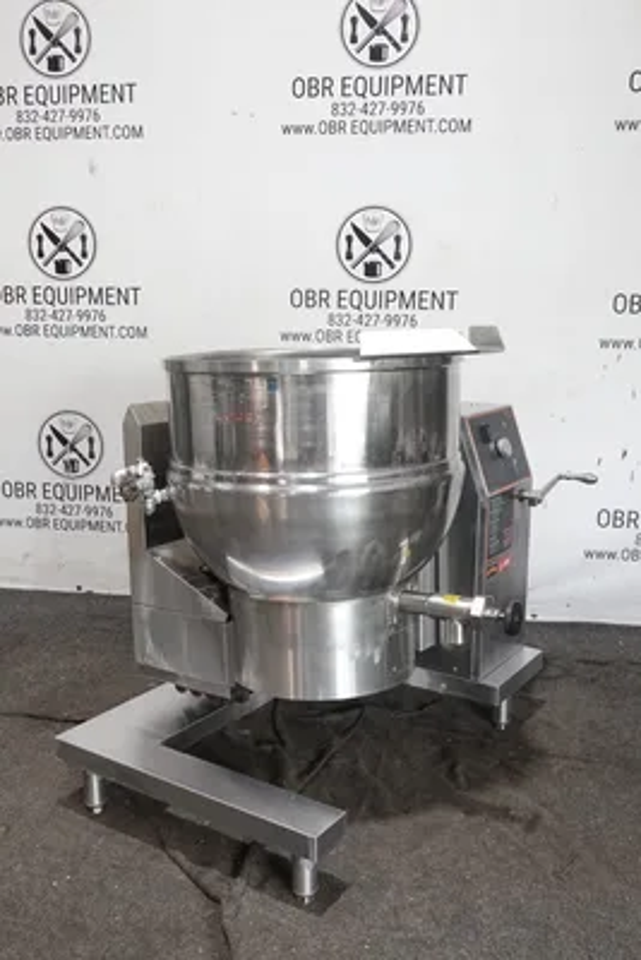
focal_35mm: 37
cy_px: 480
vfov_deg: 51.9
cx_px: 320
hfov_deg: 36.0
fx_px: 987
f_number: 3.5
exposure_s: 1/40
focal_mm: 13.56
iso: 800
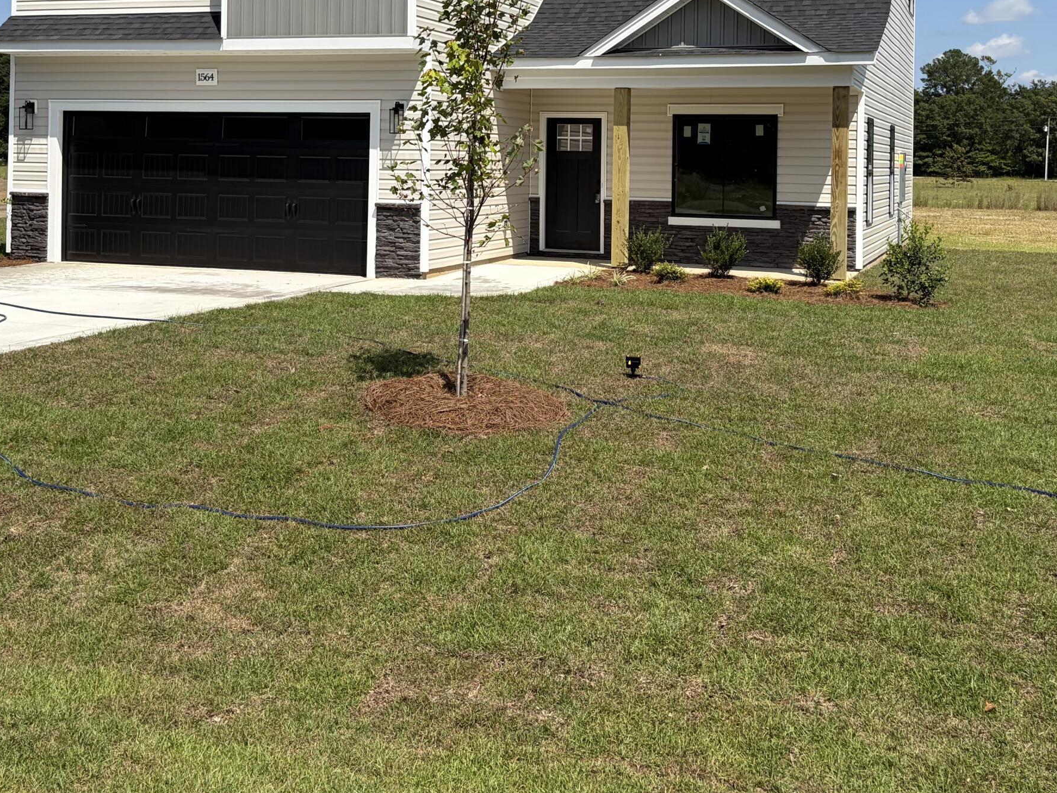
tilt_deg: +2.0
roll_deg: -0.8
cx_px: 487
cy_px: 138
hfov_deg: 42.9
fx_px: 1344
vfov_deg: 31.9
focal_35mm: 44
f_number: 1.6
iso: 64
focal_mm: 5.96
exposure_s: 1/6329
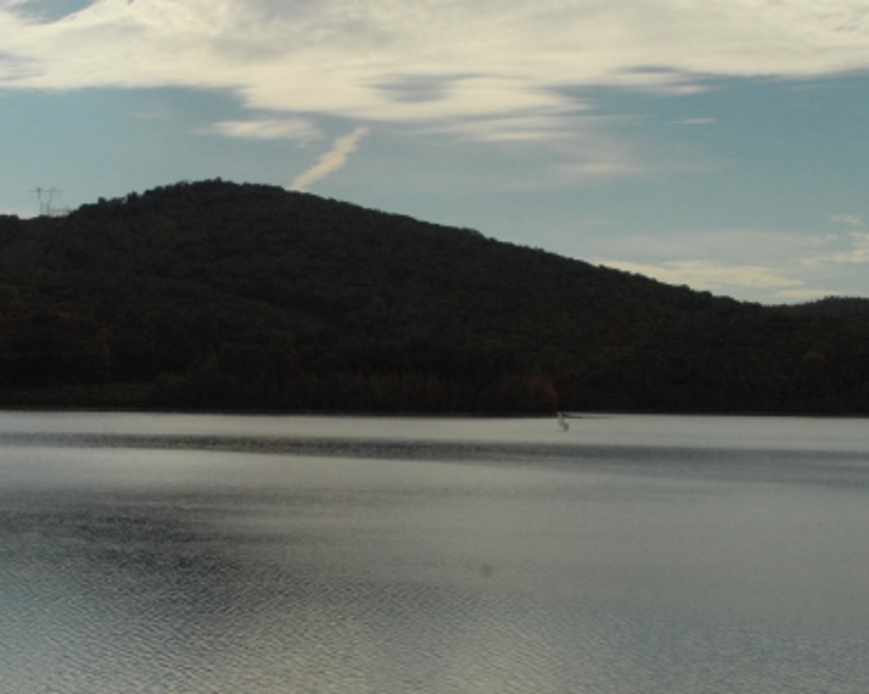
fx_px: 2391
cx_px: 311
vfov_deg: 16.5
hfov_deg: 20.6
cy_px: 338
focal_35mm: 93
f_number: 20
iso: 800
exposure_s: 1/1600
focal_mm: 32
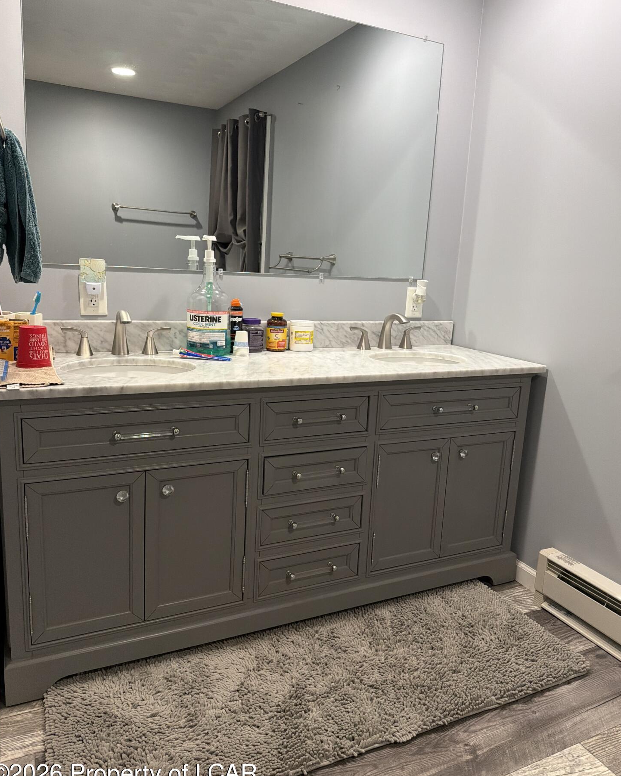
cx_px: 312
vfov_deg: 66.0
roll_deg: -2.8
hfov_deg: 54.9
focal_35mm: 26
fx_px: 597
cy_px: 382
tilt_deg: -10.8
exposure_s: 1/120
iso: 500
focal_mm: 6.76
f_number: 1.78
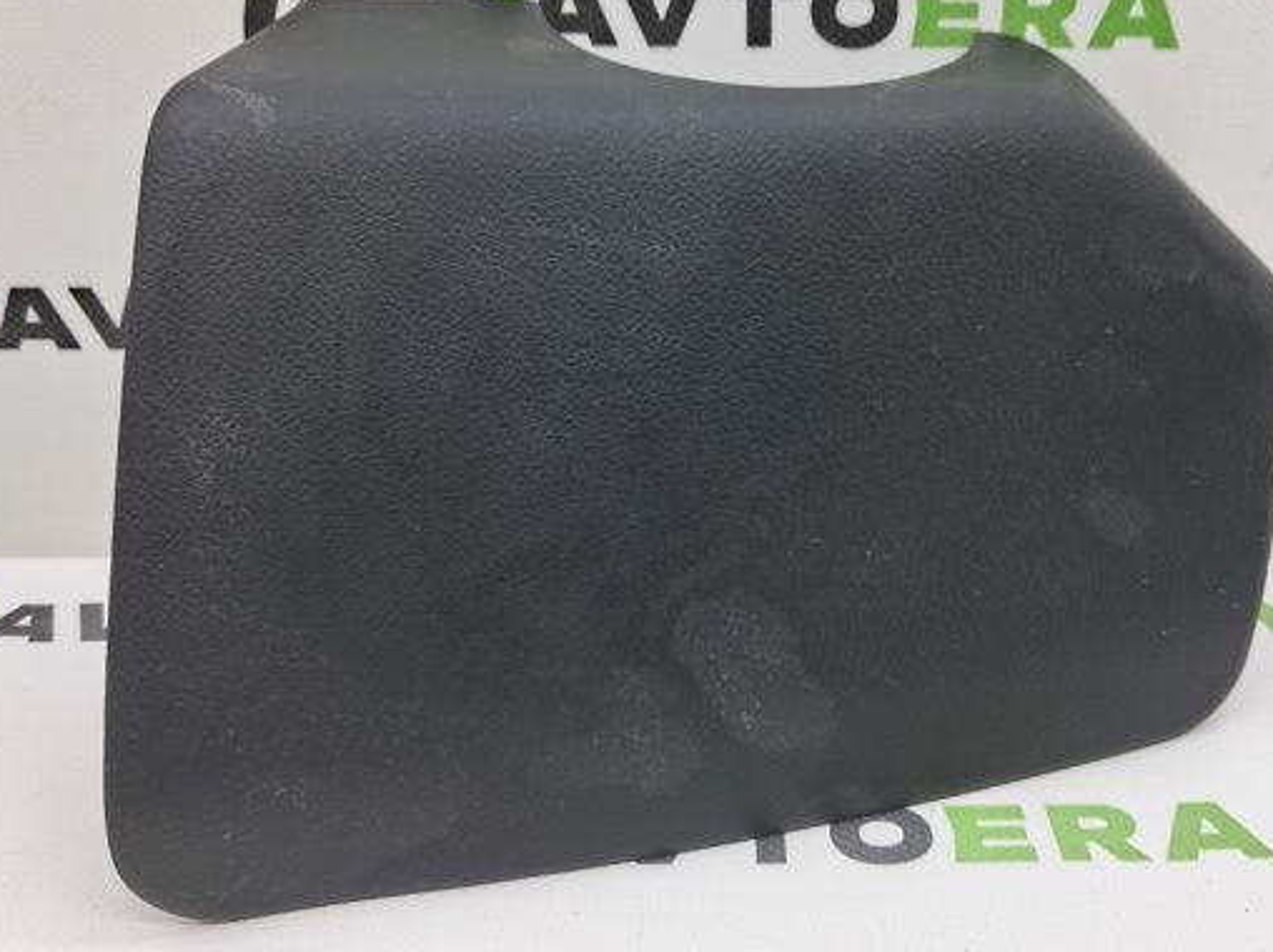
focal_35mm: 34
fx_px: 1249
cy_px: 410
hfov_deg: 53.7
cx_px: 744
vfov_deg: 41.6
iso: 50
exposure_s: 1/60
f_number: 1.8
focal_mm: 4
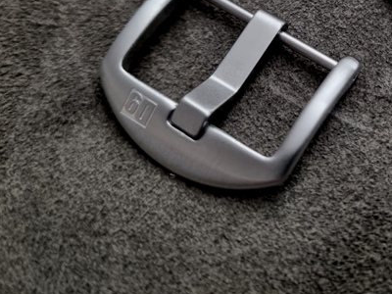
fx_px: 589
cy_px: 37
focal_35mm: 52
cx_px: 326
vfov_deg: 27.2
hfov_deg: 35.4
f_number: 1.8
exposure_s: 1/50
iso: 640
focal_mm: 5.4
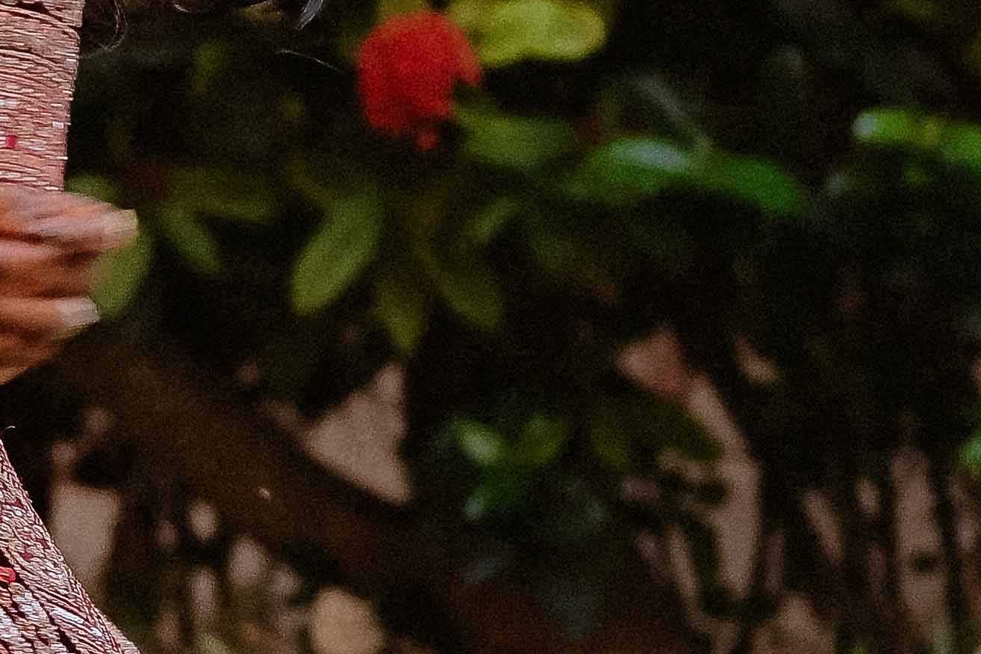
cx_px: -462
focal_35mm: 315
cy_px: 500
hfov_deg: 6.5
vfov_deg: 4.4
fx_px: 8585
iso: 800
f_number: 1.8
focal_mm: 50
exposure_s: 1/160
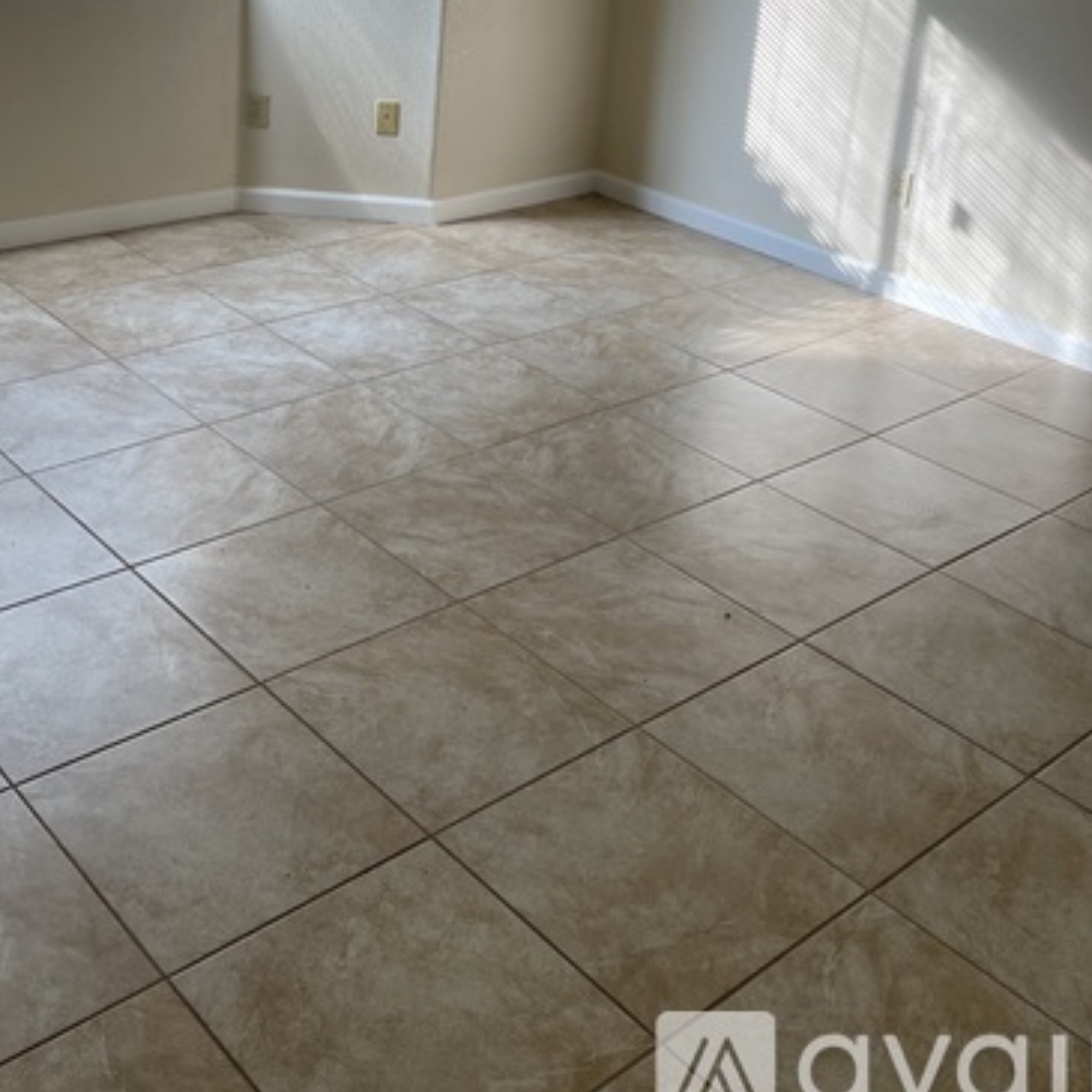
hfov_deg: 39.7
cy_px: 133
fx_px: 1499
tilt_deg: -12.9
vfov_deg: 37.7
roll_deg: -3.8
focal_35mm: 42
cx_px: 392
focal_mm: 5.1
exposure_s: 1/120
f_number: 1.6
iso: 50
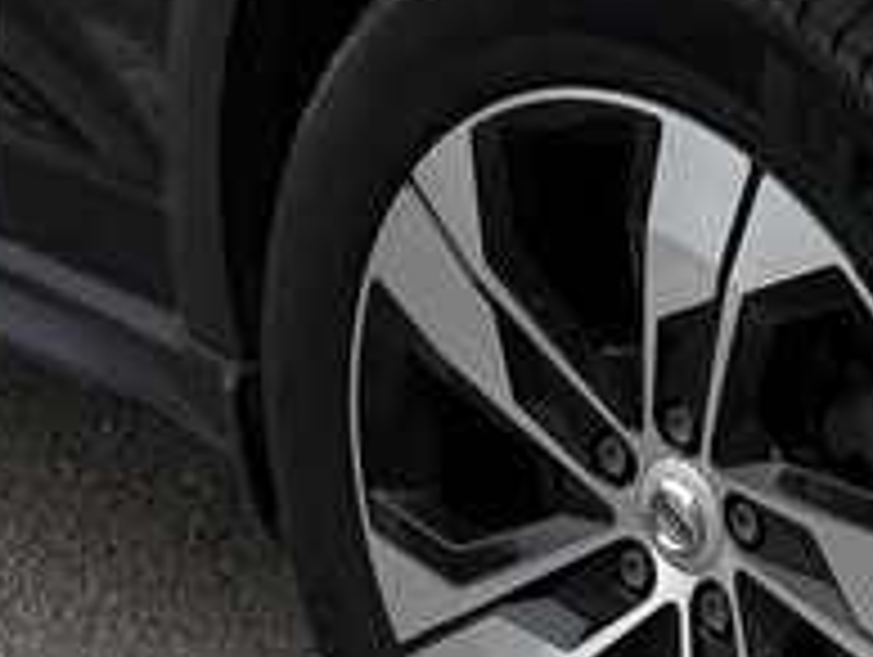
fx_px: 4495
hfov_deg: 11.0
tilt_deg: -8.6
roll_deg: -0.2
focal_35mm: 178
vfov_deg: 7.8
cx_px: 873
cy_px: -918
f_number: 1.78
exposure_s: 1/1211
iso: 80
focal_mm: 6.76
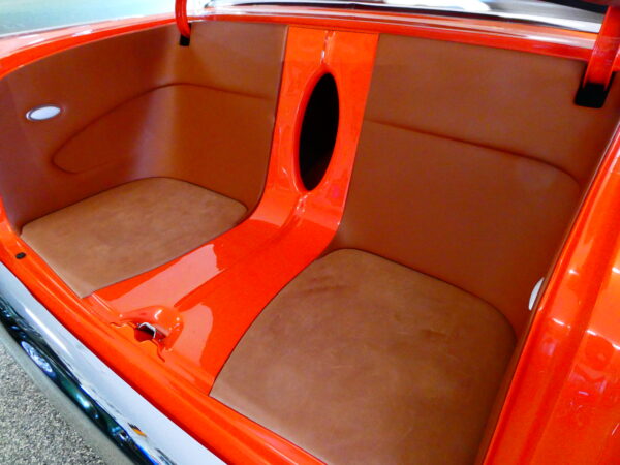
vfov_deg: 56.8
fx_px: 430
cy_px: 232
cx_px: 310
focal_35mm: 24
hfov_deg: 71.6
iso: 800
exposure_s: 1/60
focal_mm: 4.3
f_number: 3.3
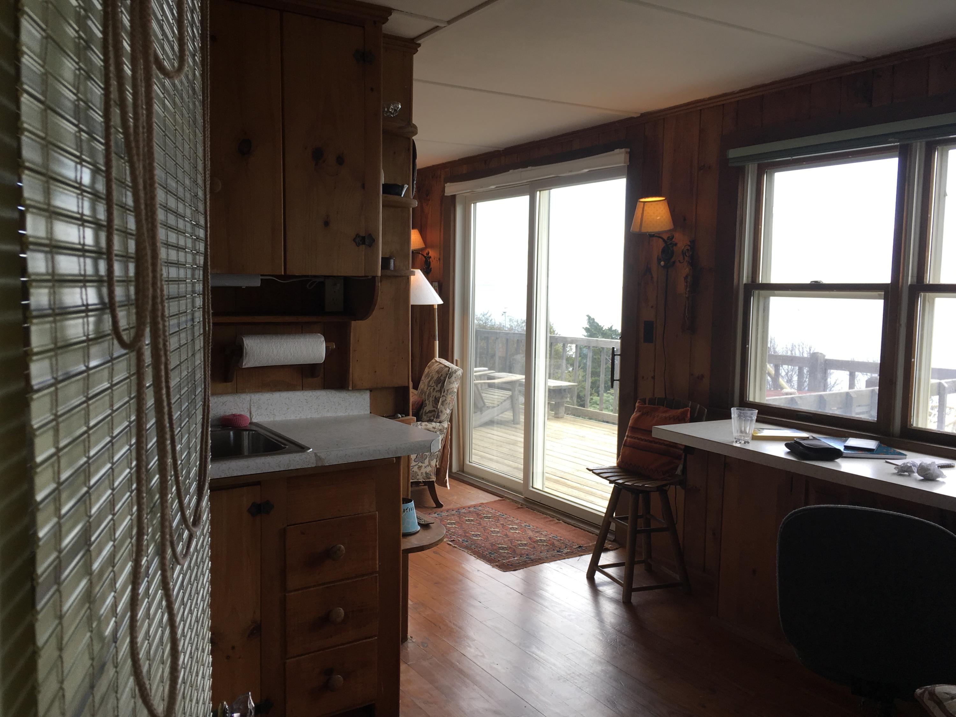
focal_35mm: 29
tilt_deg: -5.3
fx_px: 801
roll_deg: -1.0
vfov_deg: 48.2
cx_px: 478
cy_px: 358
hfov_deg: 61.7
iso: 25
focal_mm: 4.15
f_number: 2.2
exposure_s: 1/122
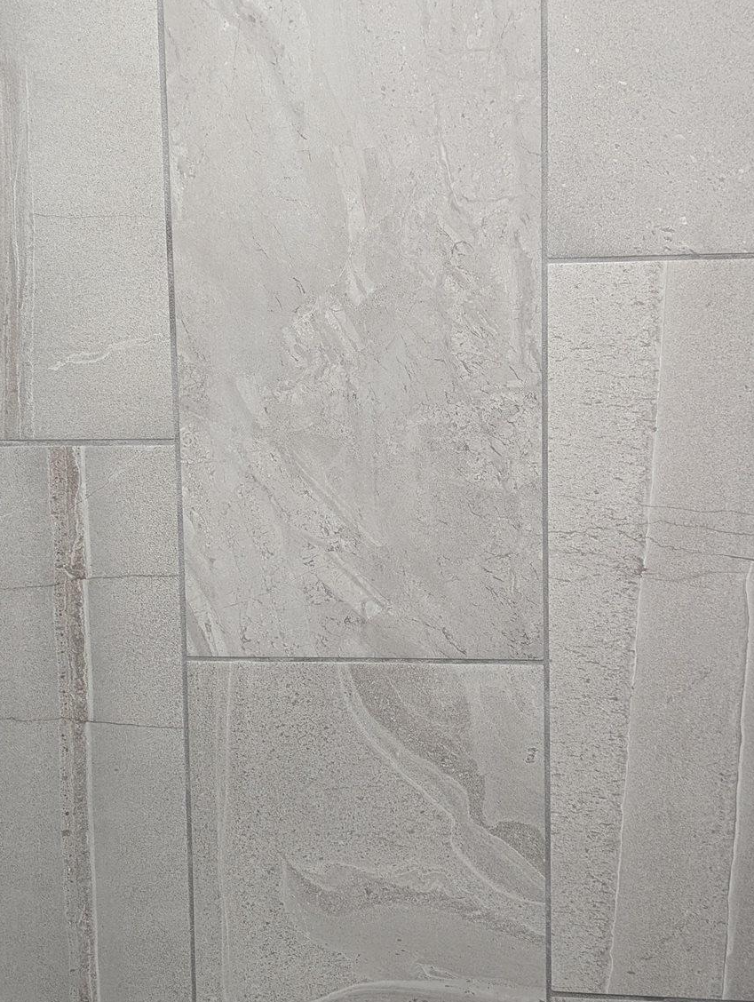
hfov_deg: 29.7
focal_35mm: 49
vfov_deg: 38.9
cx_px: 398
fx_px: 1420
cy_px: 510
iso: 88
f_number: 1.85
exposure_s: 1/24
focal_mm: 6.81
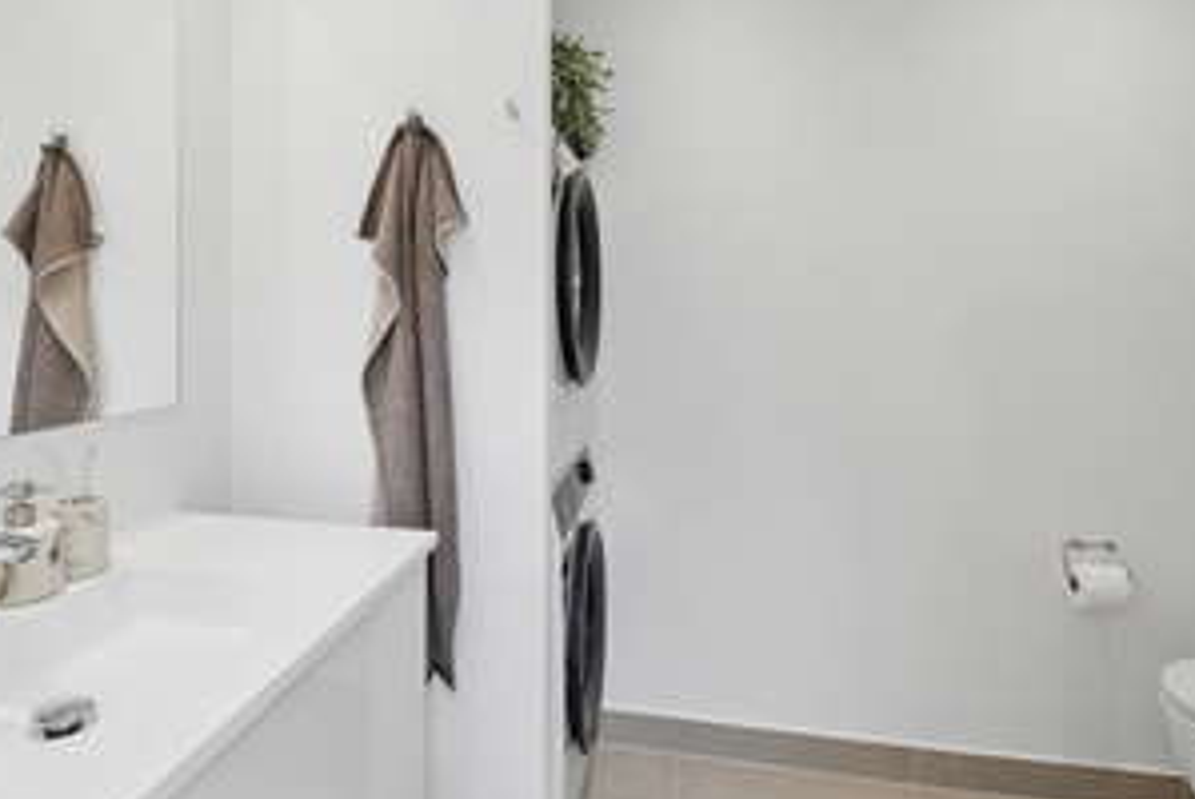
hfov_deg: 78.1
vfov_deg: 56.8
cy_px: 324
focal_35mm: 22
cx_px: 526
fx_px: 733
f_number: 8
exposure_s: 1/25
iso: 200
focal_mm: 10.5
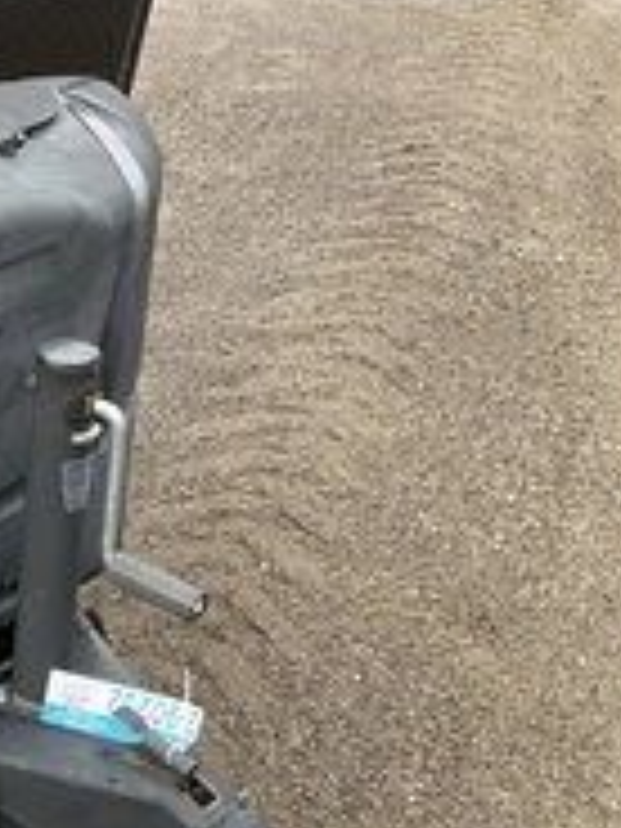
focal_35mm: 63
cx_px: -148
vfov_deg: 30.6
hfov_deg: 21.4
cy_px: 508
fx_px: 1507
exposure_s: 1/122
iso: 20
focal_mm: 3
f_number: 1.8
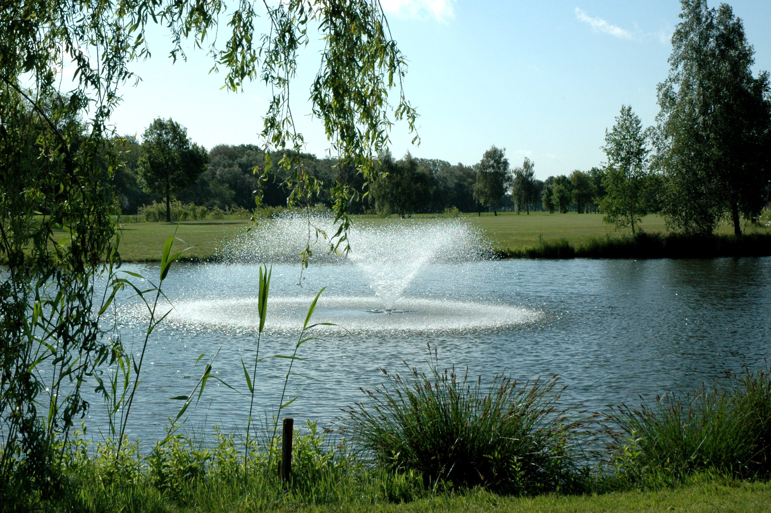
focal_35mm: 57
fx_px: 1220
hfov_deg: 35.1
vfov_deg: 23.7
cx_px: 386
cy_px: 256
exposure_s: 1/640
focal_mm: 38
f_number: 13
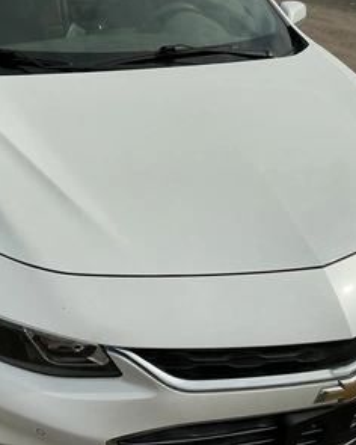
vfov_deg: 49.1
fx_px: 487
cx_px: 169
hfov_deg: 40.1
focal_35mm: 37
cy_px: 220
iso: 25
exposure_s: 1/7407
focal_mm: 3
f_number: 1.8
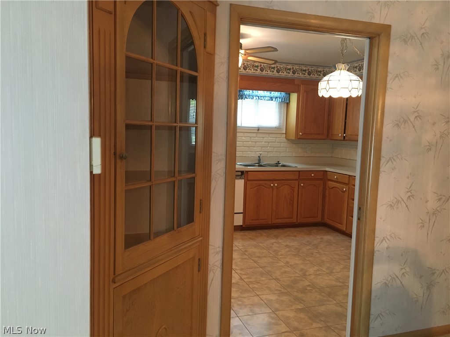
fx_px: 377
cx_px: 225
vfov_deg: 48.2
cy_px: 168
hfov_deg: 61.7
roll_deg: -1.8
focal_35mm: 29
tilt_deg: -6.3
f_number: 2.2
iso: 200
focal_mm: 4.15
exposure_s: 1/30
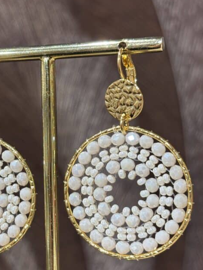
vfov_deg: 23.0
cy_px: 154
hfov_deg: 17.3
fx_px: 664
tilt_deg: -3.4
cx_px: 60
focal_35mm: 85
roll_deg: +0.2
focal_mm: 5.96
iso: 32
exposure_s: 1/50
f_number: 1.6
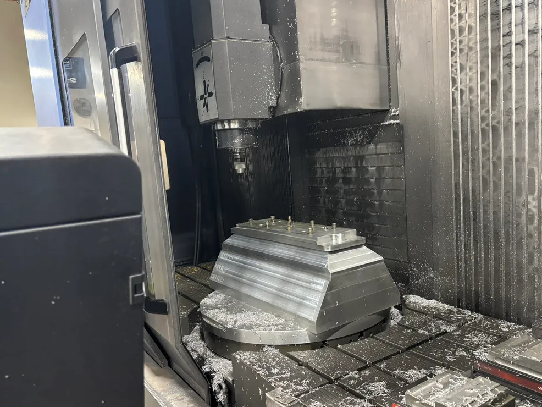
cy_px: 219
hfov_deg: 61.5
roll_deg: +3.4
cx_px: 298
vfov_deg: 48.2
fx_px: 454
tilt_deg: -7.7
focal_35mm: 29
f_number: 1.6
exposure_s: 1/40
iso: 400
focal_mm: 5.96
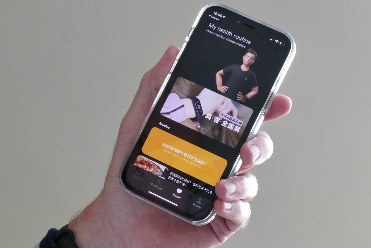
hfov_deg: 16.7
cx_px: 195
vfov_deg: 11.1
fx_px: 1267
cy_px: 116
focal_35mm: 123
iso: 1600
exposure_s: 1/80
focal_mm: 40.84
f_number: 8
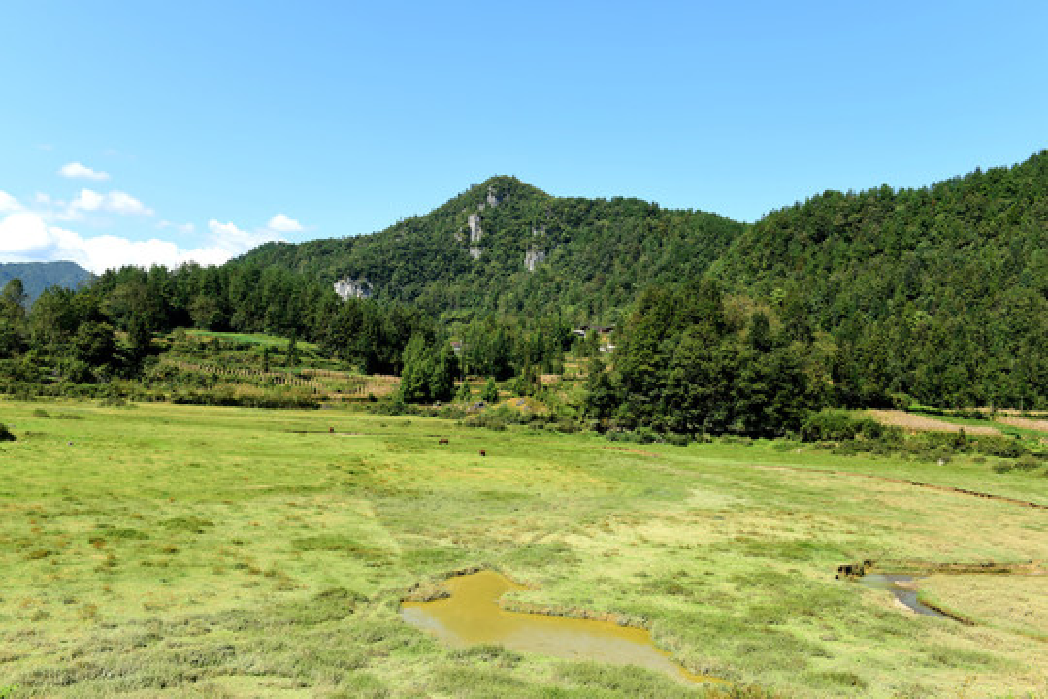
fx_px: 1019
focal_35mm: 35
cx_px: 524
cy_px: 350
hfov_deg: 54.4
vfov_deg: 37.9
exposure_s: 1/125
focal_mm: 35
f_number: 7.1
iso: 64
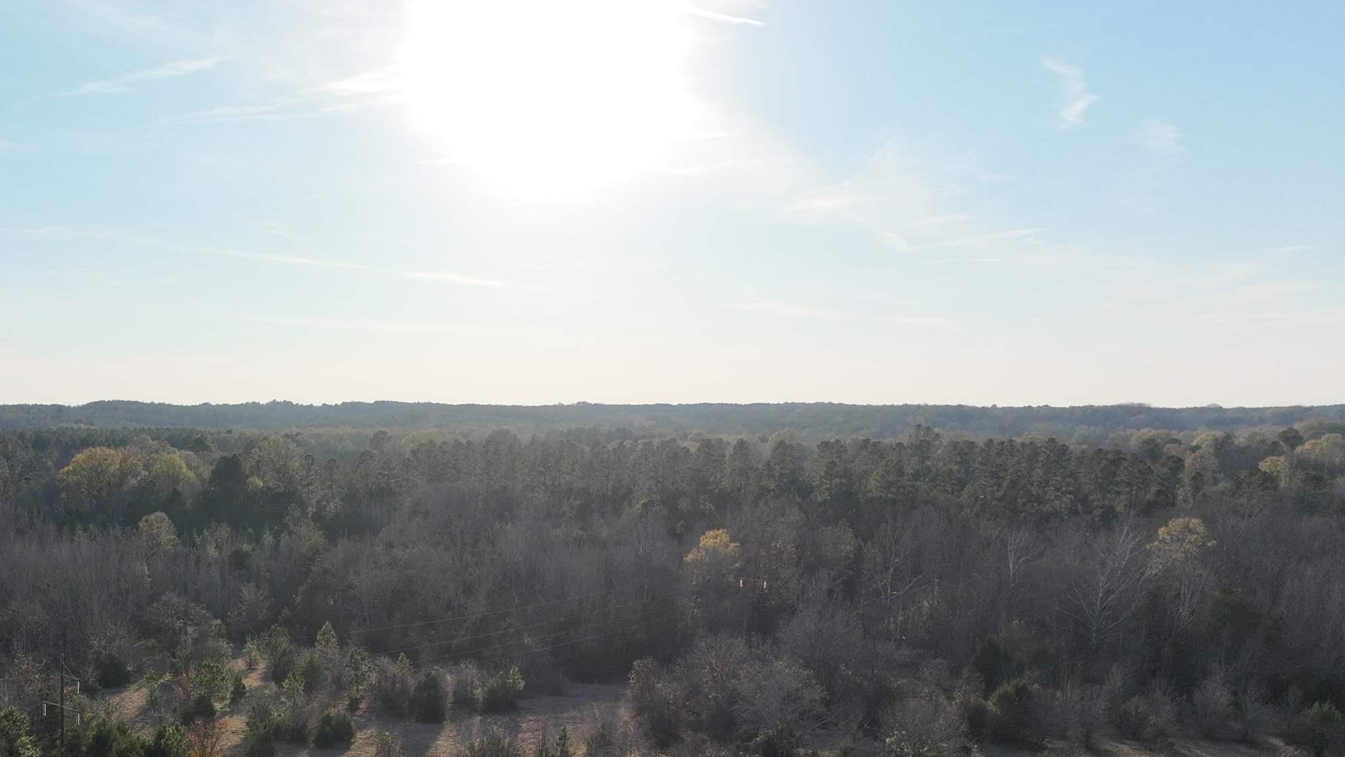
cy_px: 749
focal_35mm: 40
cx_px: 318
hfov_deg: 48.3
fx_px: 1427
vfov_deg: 28.0
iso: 260
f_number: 2.8
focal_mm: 12.29
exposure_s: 1/500
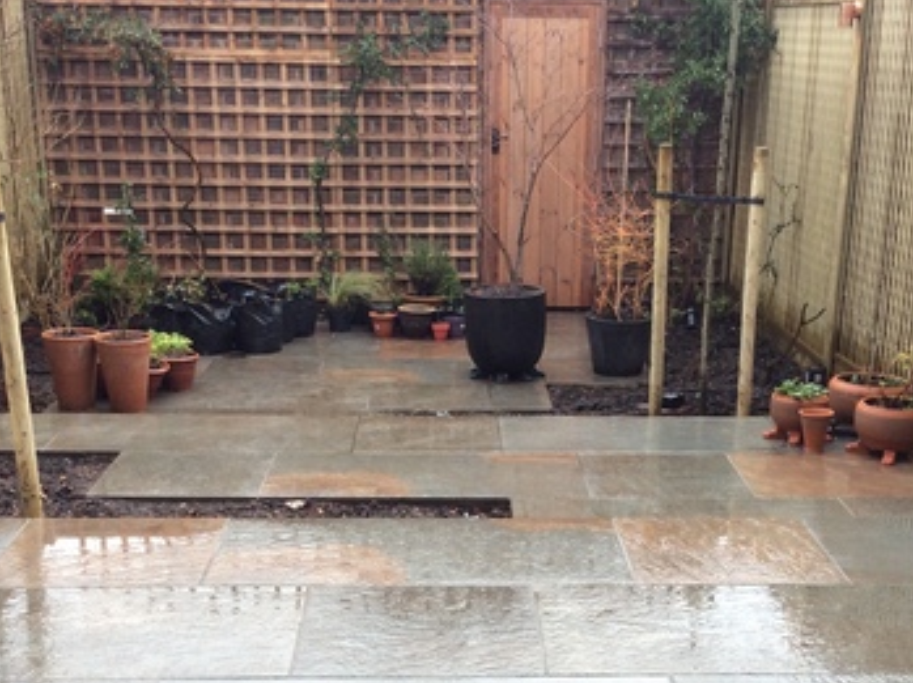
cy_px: 516
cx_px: 523
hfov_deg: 34.9
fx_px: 1449
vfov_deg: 26.2
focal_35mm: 55
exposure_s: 1/130
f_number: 2.4
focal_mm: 3.3
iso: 32
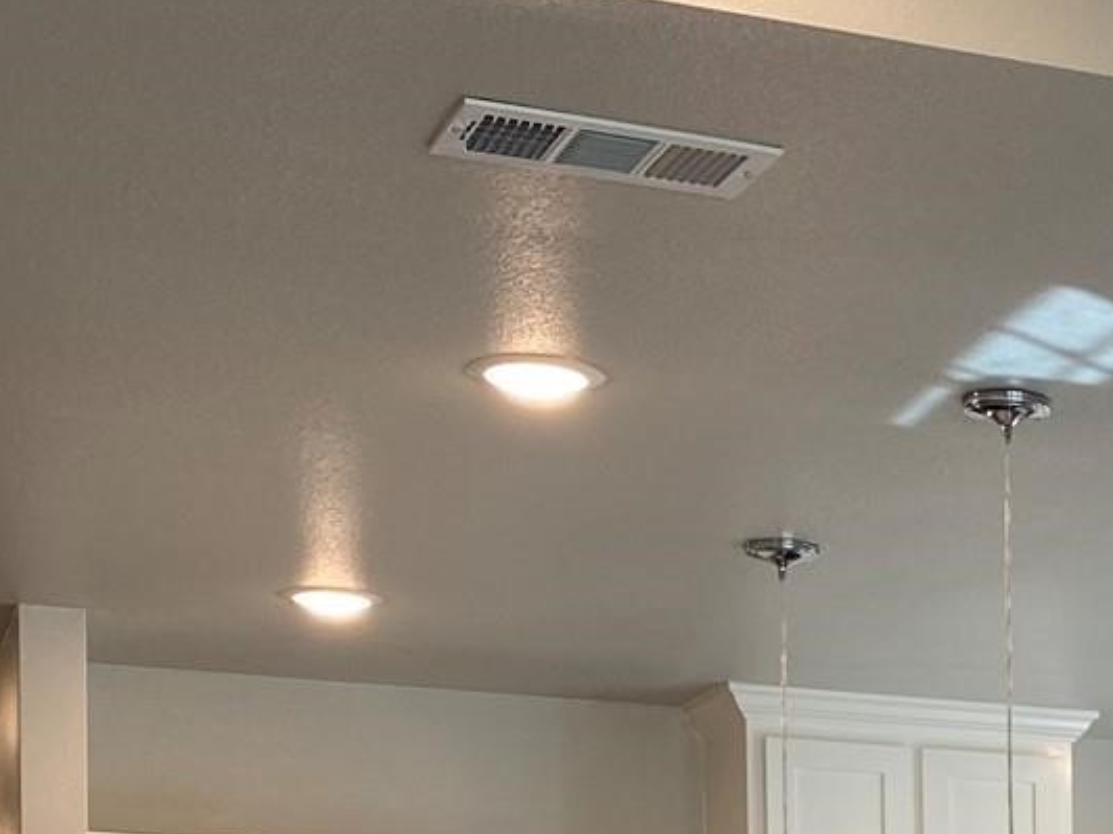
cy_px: 1428
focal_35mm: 100
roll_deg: -0.5
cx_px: 1366
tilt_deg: -4.9
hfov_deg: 18.5
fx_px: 3215
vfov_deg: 13.5
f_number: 1.8
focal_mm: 4.25
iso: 64
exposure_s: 1/120
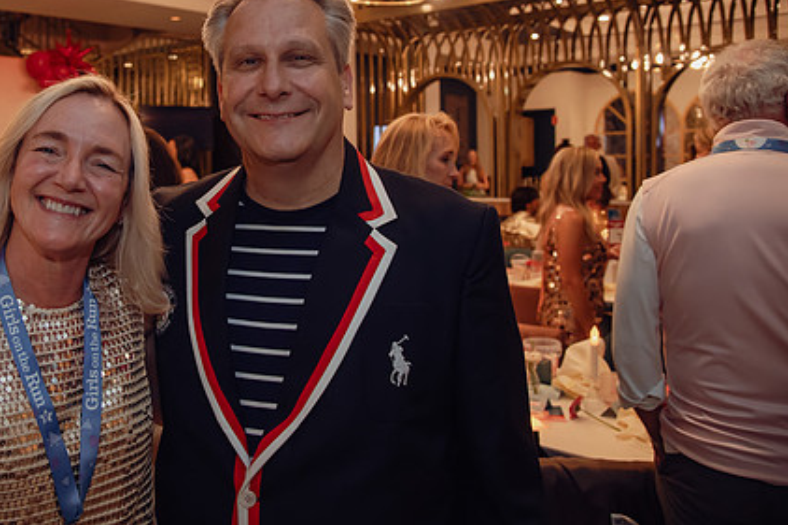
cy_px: 168
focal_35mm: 33
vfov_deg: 39.4
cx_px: 254
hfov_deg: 55.9
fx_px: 722
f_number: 4
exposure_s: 1/125
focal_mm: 24
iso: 3200
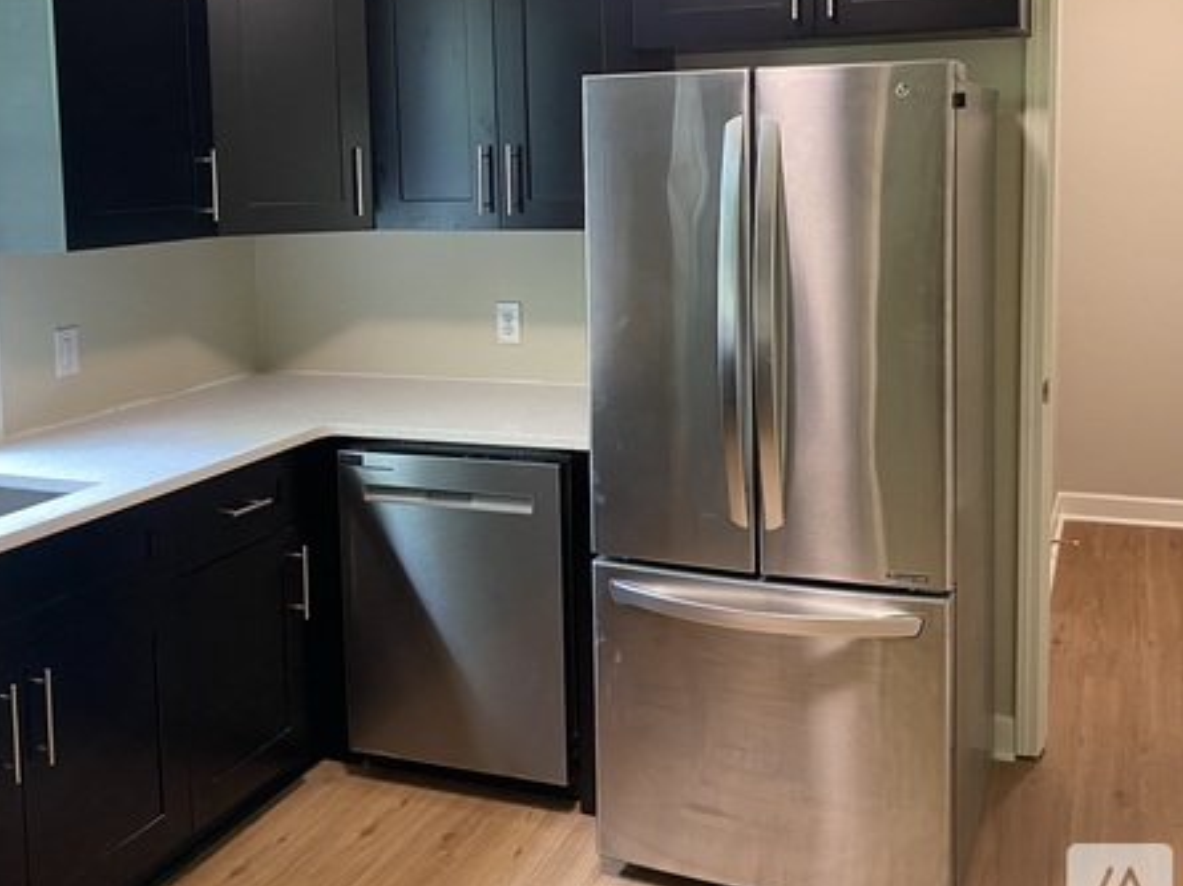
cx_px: 610
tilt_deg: -5.0
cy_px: 285
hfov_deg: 47.9
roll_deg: +1.1
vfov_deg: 36.3
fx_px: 1332
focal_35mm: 39
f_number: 1.8
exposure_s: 1/60
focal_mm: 4.25
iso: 250
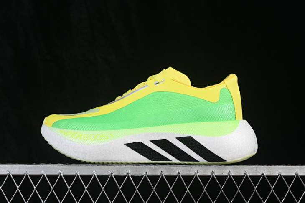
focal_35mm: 75
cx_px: 152
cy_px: 102
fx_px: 635
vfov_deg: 18.2
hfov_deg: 27.0
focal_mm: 50
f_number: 8
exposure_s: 1/80
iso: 160
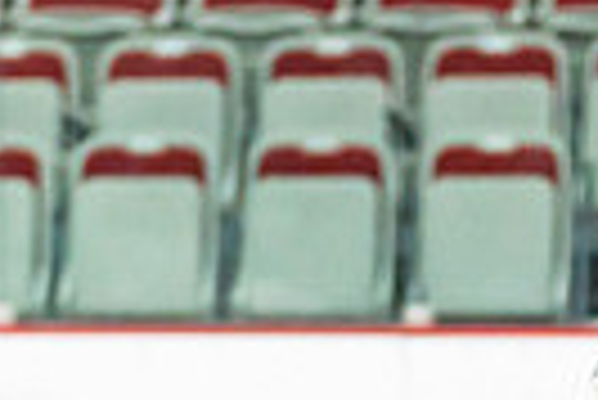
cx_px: 499
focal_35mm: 606
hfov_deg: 3.4
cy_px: 794
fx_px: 10077
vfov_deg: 2.3
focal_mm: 117
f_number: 2.8
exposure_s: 1/1000
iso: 3200
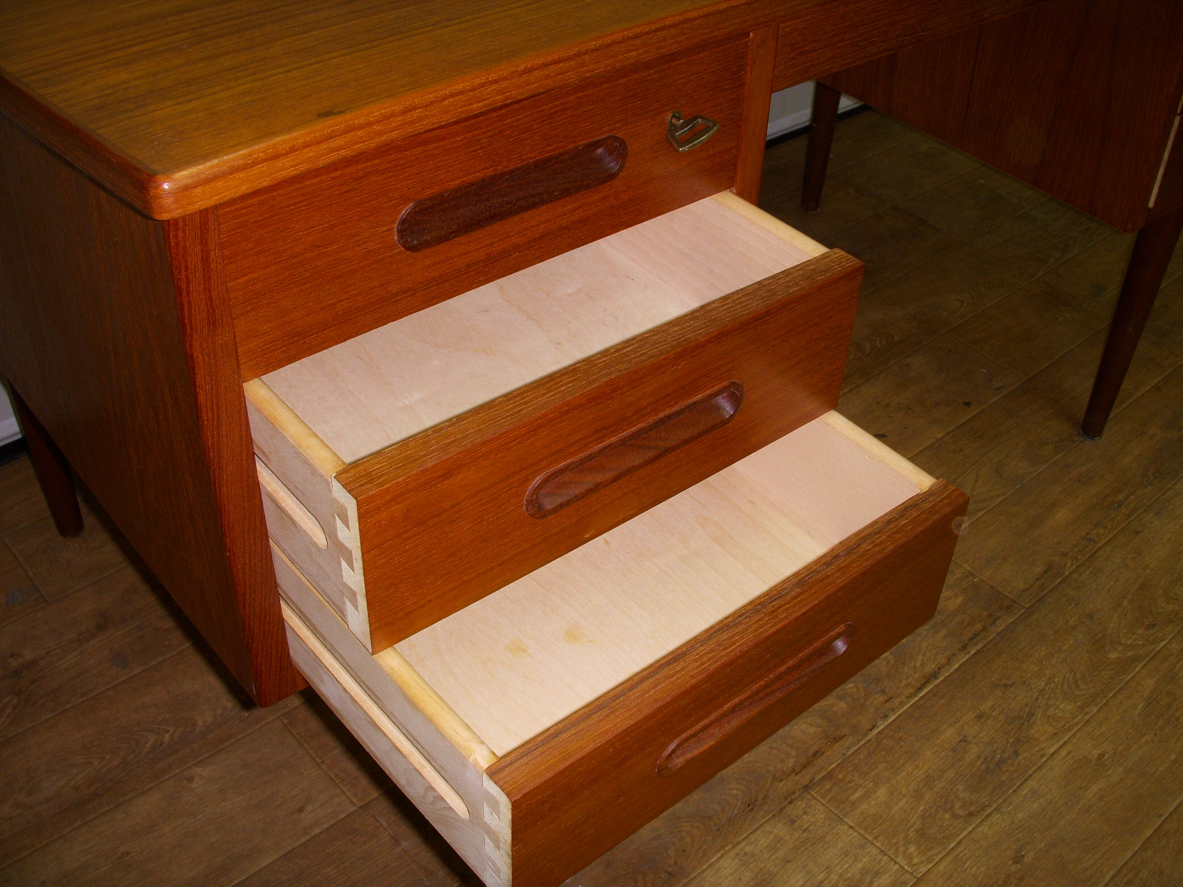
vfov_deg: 37.7
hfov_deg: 49.0
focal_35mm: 38
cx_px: 592
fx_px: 1299
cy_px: 444
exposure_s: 1/30
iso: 100
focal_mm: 6.3
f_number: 3.3
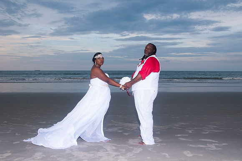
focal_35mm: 33
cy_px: 80
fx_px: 222
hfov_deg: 57.3
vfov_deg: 39.9
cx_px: 121
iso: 400
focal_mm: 22
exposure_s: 1/200
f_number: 5.6
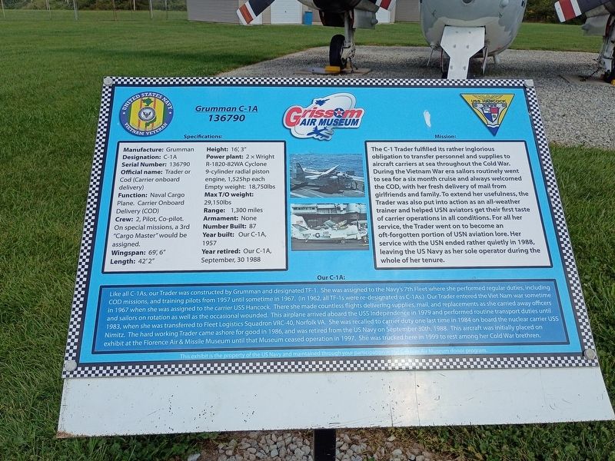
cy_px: 230
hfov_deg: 61.7
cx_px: 308
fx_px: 515
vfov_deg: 48.2
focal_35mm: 29
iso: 103
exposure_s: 1/2137
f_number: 1.8
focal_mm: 4.27
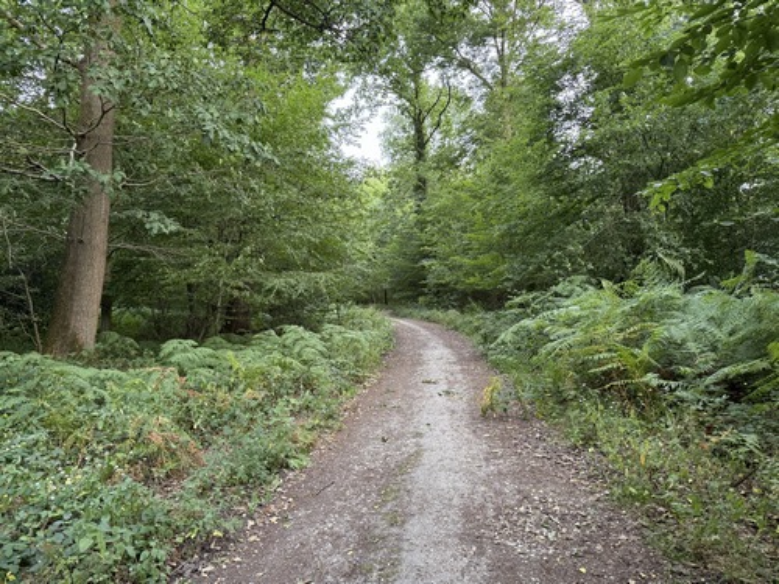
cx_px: 390
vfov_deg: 56.8
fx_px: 540
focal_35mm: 24
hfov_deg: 71.6
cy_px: 292
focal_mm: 6.76
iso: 200
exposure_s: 1/66
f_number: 1.78
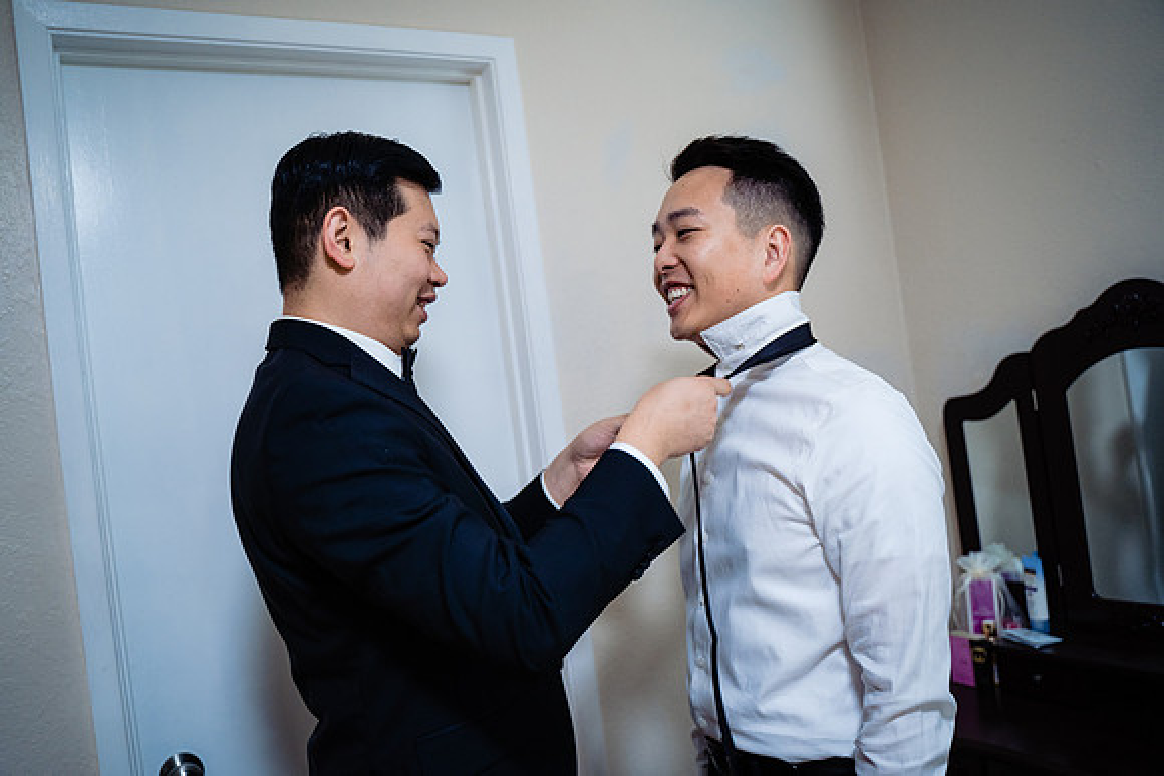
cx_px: 582
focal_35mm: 28
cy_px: 388
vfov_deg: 46.4
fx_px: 906
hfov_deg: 65.5
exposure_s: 1/125
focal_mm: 28
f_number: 2.8
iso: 1600
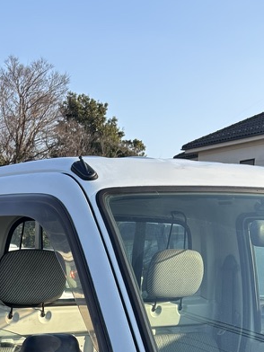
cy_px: 408
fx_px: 691
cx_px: 34
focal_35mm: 68
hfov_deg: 21.2
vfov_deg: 25.9
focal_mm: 5.96
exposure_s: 1/1092
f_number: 1.6
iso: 50
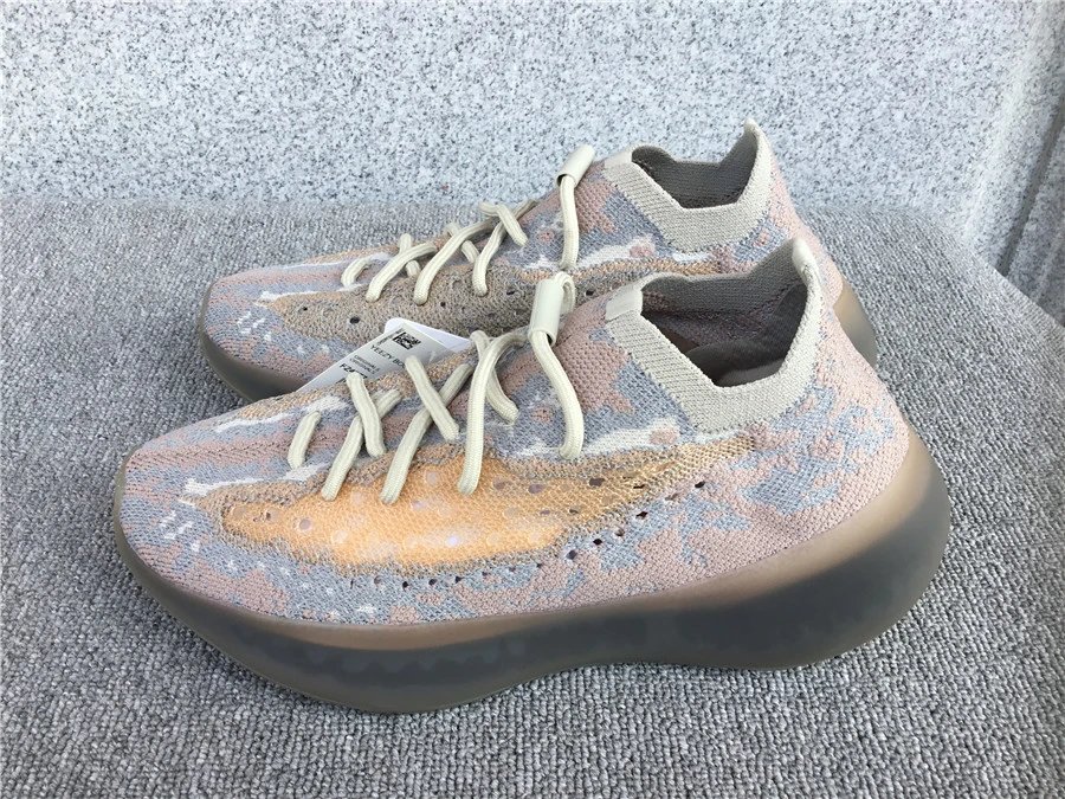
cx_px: 532
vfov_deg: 45.4
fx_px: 954
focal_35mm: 31
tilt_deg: -38.3
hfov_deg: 58.4
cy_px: 400
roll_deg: -2.9
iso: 25
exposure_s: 1/296
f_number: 2.4
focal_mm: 3.3
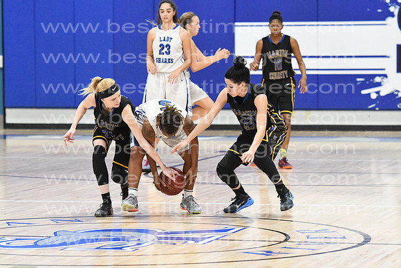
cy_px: 134
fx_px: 2089
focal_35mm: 188
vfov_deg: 7.3
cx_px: 200
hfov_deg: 11.0
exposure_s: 1/640
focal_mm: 125
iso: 5000
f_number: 3.2
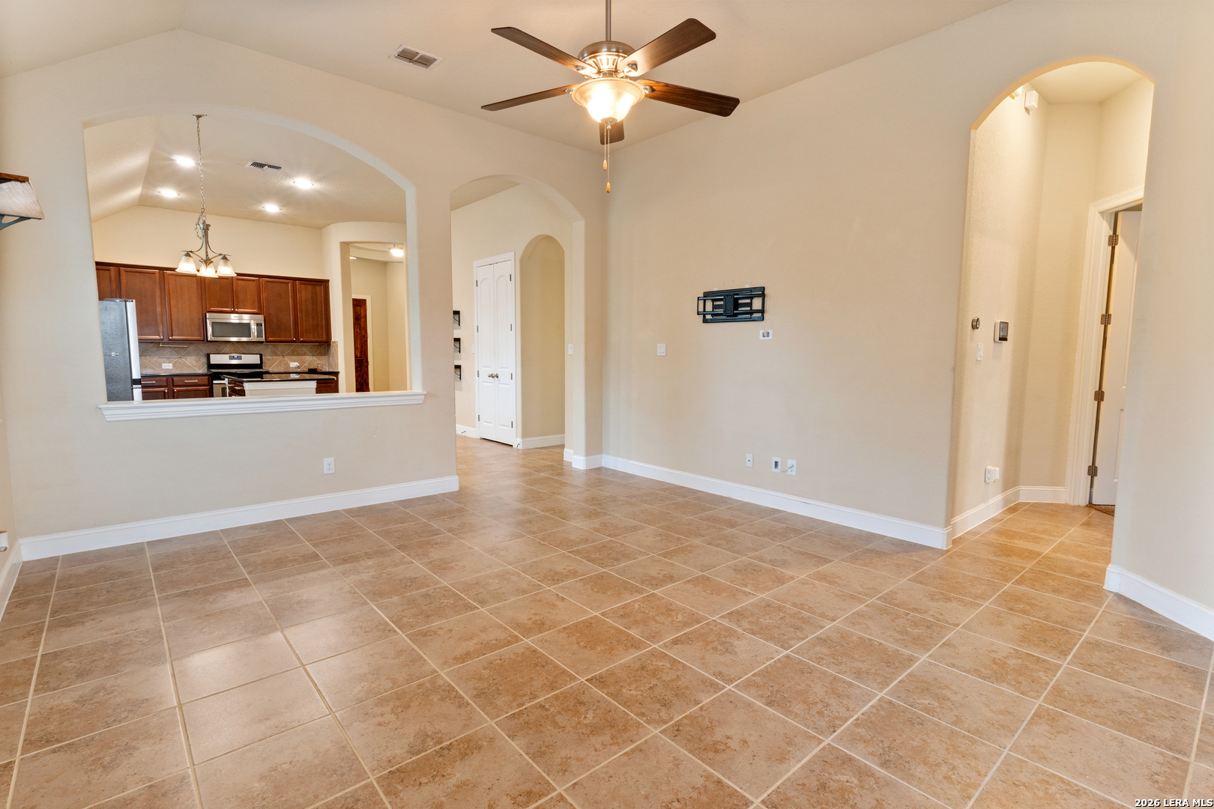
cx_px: 607
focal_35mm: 16
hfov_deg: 95.0
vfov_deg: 72.1
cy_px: 404
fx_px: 556
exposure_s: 1
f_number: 9
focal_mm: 11
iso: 200
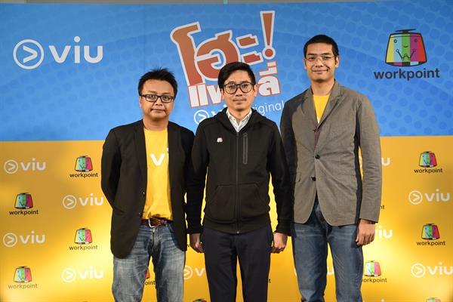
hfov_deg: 44.5
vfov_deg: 30.5
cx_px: 226
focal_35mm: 44
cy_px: 151
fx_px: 554
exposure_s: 1/250
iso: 800
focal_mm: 44
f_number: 4
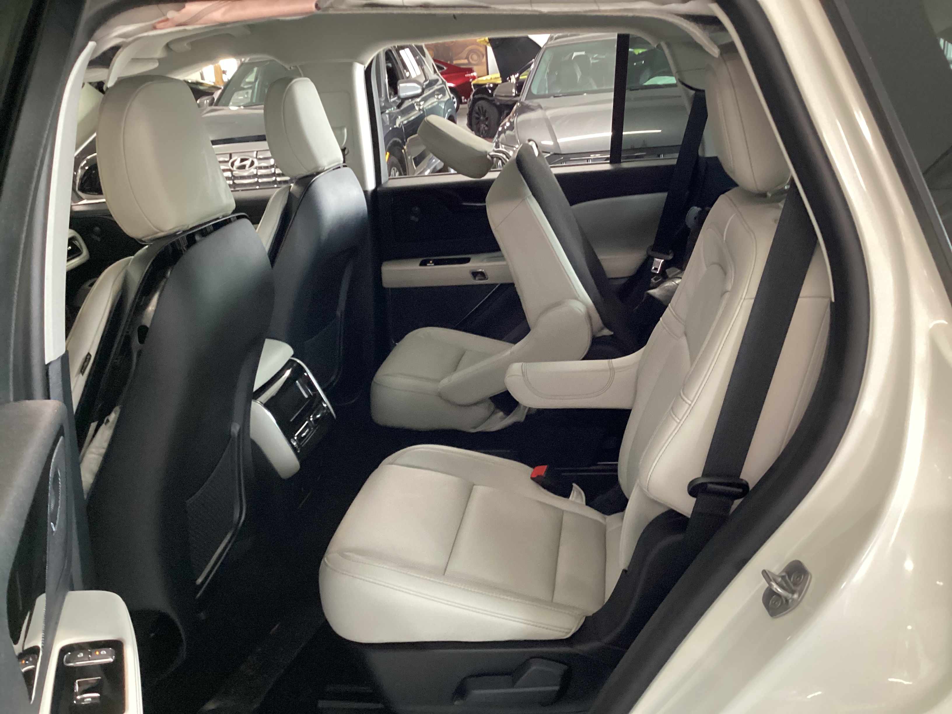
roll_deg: +4.4
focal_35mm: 31
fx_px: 853
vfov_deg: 45.4
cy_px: 357
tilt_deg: -20.9
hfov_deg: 58.4
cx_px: 476
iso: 400
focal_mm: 3.3
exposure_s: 1/30
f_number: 2.4
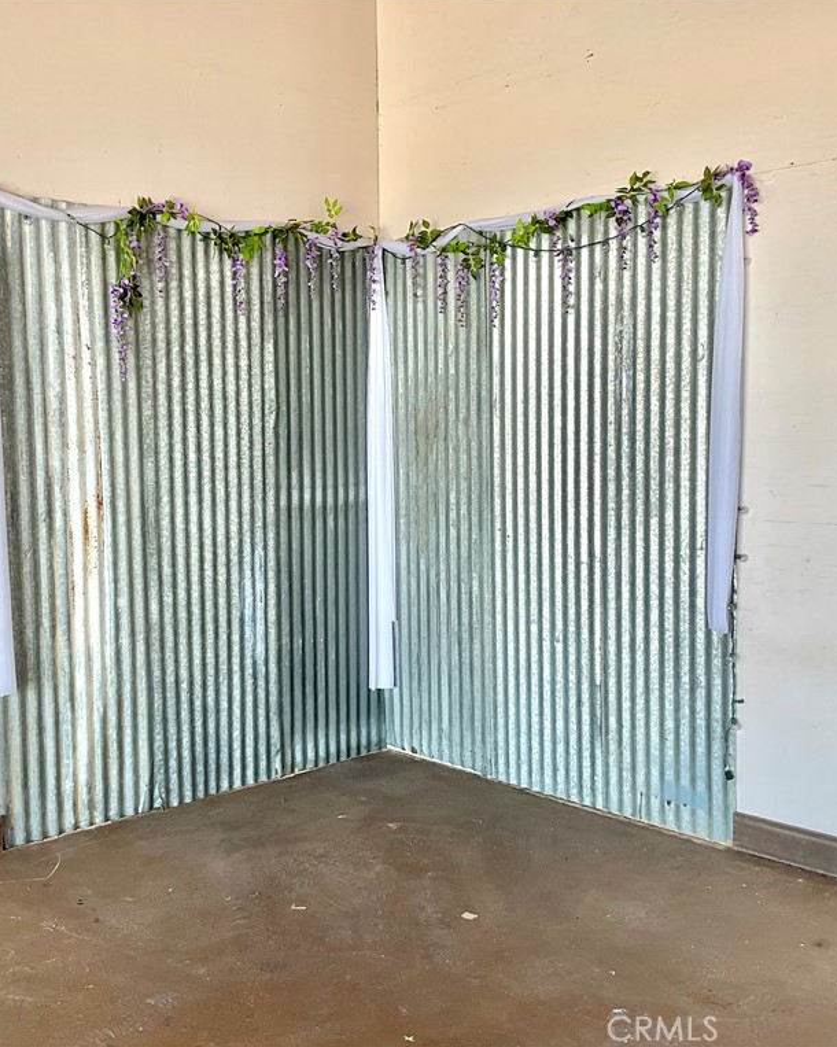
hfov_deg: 39.1
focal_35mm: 38
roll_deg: -0.5
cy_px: 521
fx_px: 1177
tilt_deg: -3.5
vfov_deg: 47.9
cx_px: 384
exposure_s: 1/120
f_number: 1.8
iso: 20
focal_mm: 3
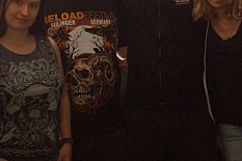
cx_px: 76
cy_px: 43
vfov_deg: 12.4
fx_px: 739
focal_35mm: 110
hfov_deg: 18.5
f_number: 4.5
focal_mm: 28
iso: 3200
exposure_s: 1/6
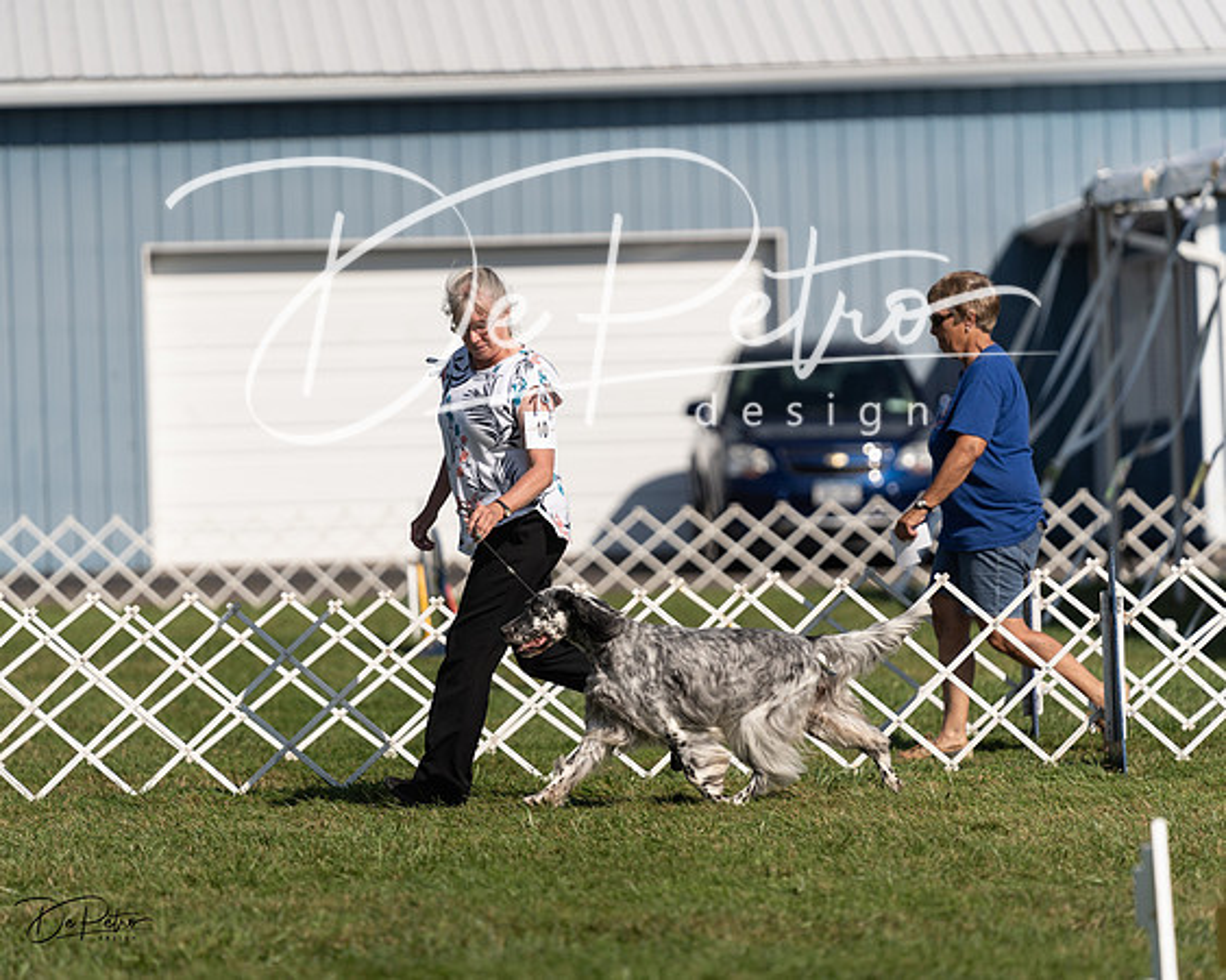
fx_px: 8170
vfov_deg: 6.9
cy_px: 490
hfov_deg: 8.6
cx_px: 613
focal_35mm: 225
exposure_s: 1/2500
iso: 100
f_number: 3.2
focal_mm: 200
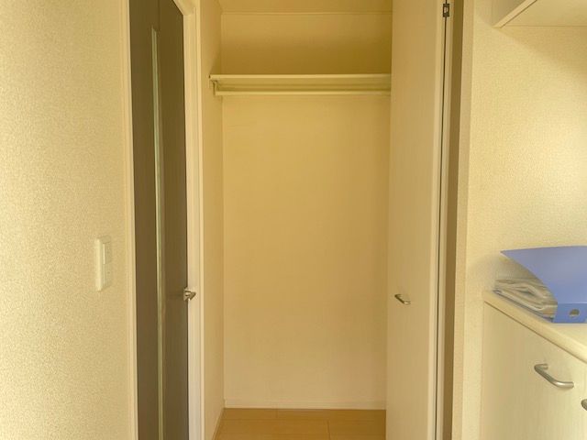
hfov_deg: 67.3
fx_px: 441
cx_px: 294
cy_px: 220
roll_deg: +0.1
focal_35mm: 26
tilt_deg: -4.0
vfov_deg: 53.1
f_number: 1.6
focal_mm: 4.2
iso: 50
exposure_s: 1/121
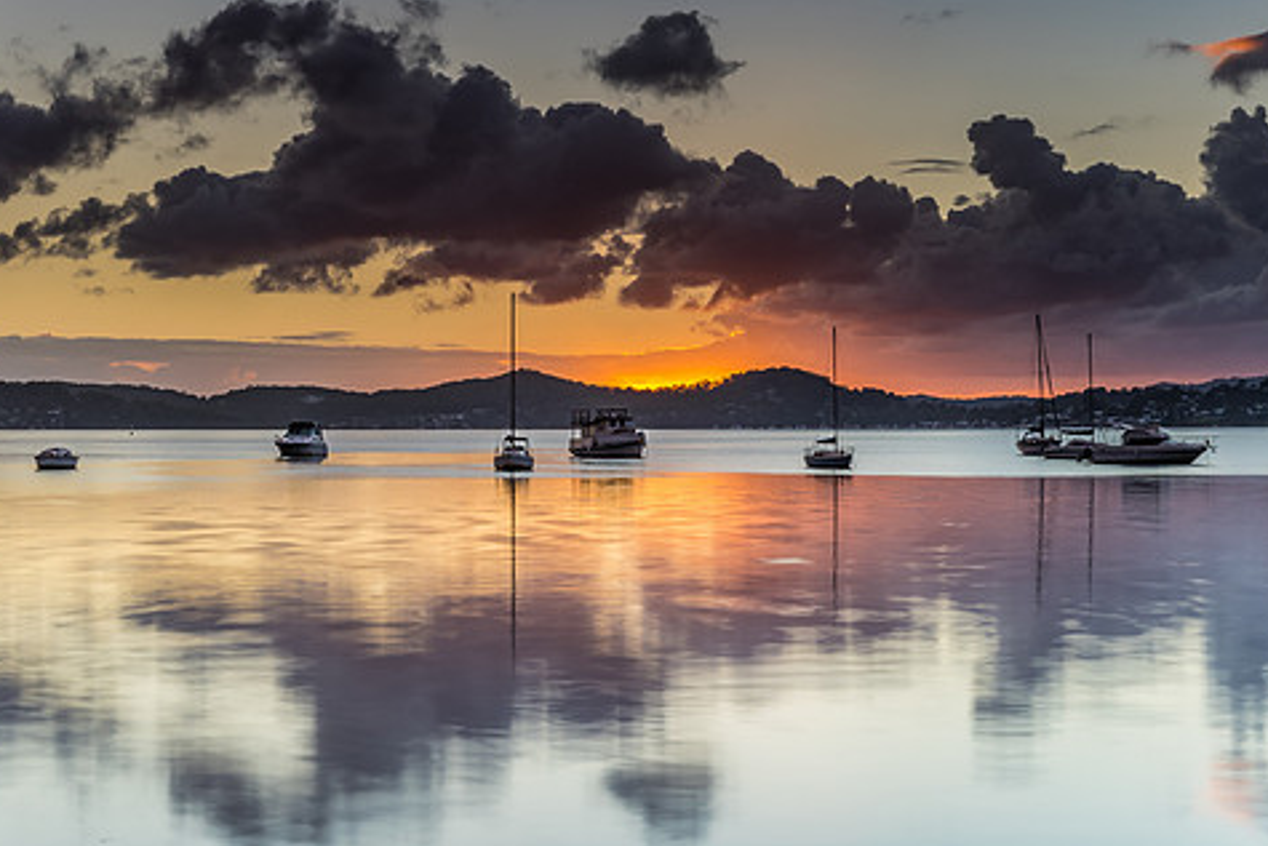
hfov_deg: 28.4
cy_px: 404
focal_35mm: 71
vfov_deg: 19.2
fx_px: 2501
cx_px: 563
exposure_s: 2.5
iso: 50
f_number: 11
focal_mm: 38
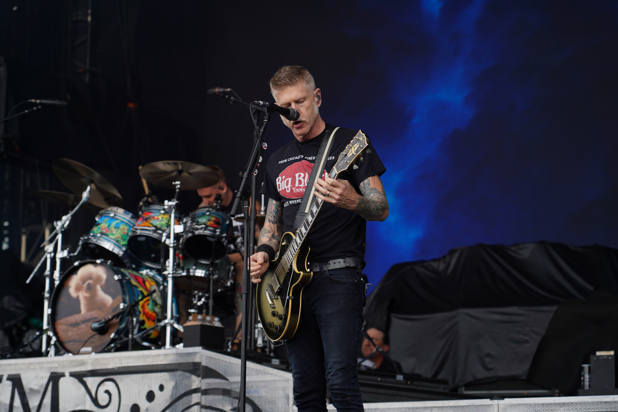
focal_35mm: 105
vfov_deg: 13.0
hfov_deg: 19.5
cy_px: 206
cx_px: 309
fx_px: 1802
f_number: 5
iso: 100
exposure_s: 1/200
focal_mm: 105
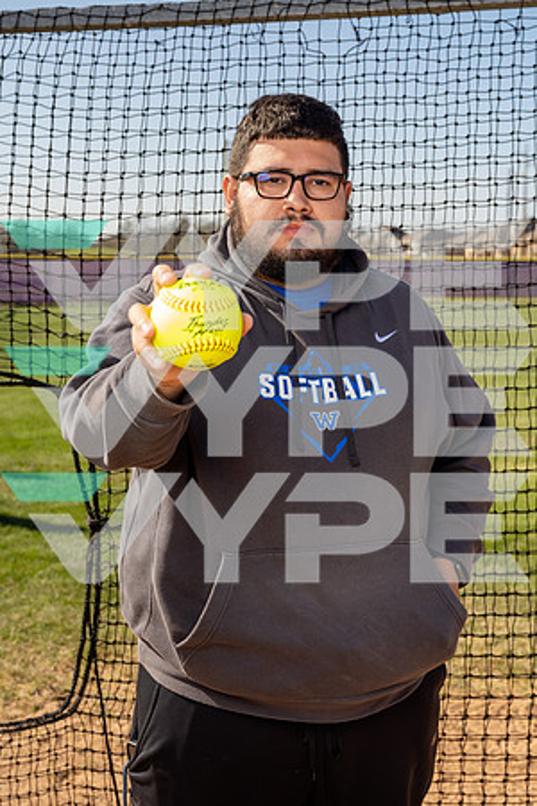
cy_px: 403
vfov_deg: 41.1
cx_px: 268
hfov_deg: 28.1
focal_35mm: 48
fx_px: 1074
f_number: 6.3
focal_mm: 48
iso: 100
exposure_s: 1/250
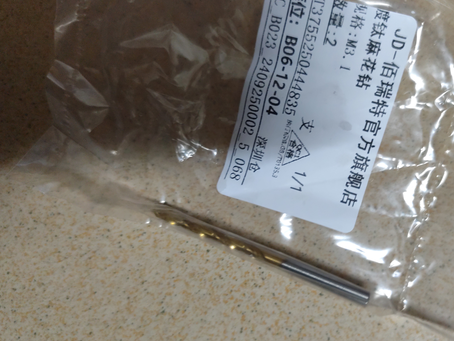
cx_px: 287
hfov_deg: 59.1
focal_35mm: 30
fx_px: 393
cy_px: 182
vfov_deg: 46.8
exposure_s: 1/25
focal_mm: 6.14
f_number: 1.65
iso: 1600
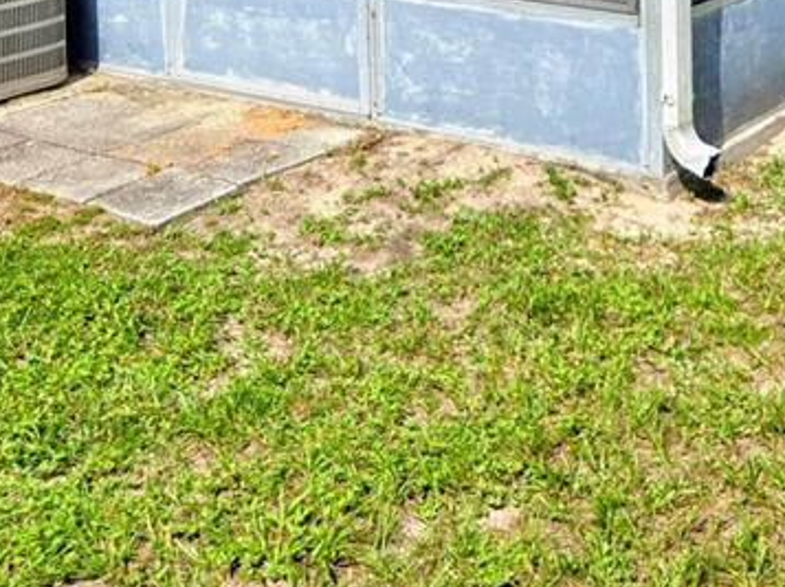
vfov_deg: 19.8
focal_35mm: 66
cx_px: 585
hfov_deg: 29.0
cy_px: -243
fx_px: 1495
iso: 25
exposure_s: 1/1894
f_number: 1.8
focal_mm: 5.4
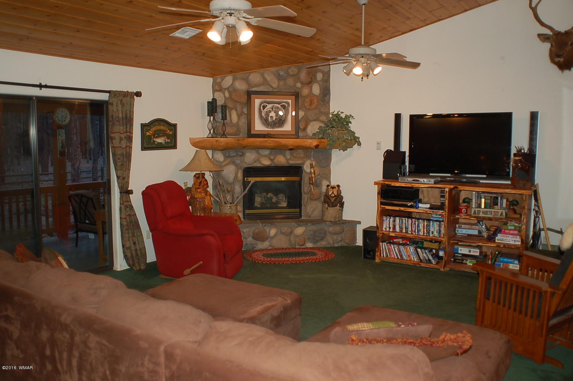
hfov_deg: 62.0
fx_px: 477
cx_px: 286
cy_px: 190
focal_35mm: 30
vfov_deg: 43.5
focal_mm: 20
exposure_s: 1/60
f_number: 2.8
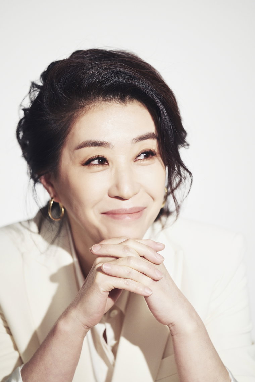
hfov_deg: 6.9
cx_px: 128
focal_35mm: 198
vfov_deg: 10.4
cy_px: 191
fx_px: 2102
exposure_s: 1/250
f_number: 2.8
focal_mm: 198
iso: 400
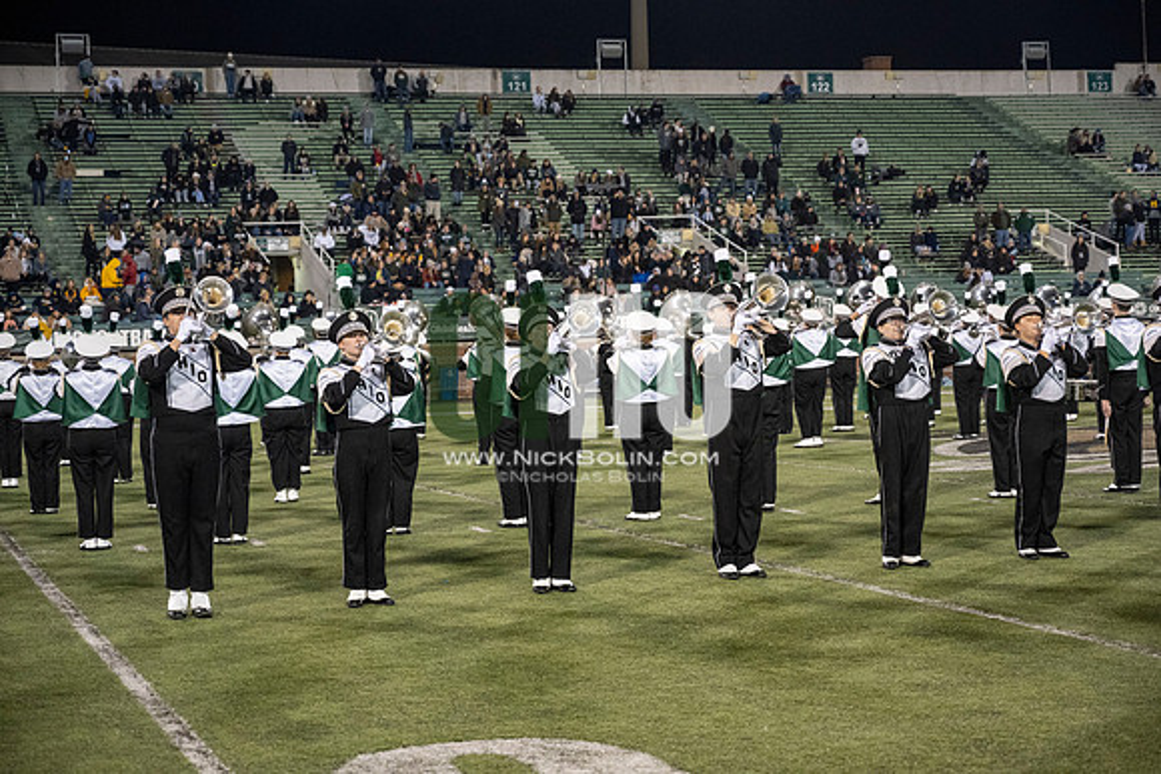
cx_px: 580
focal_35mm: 70
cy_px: 387
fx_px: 2258
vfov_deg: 19.5
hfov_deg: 28.8
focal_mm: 70
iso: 2000
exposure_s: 1/500
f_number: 4
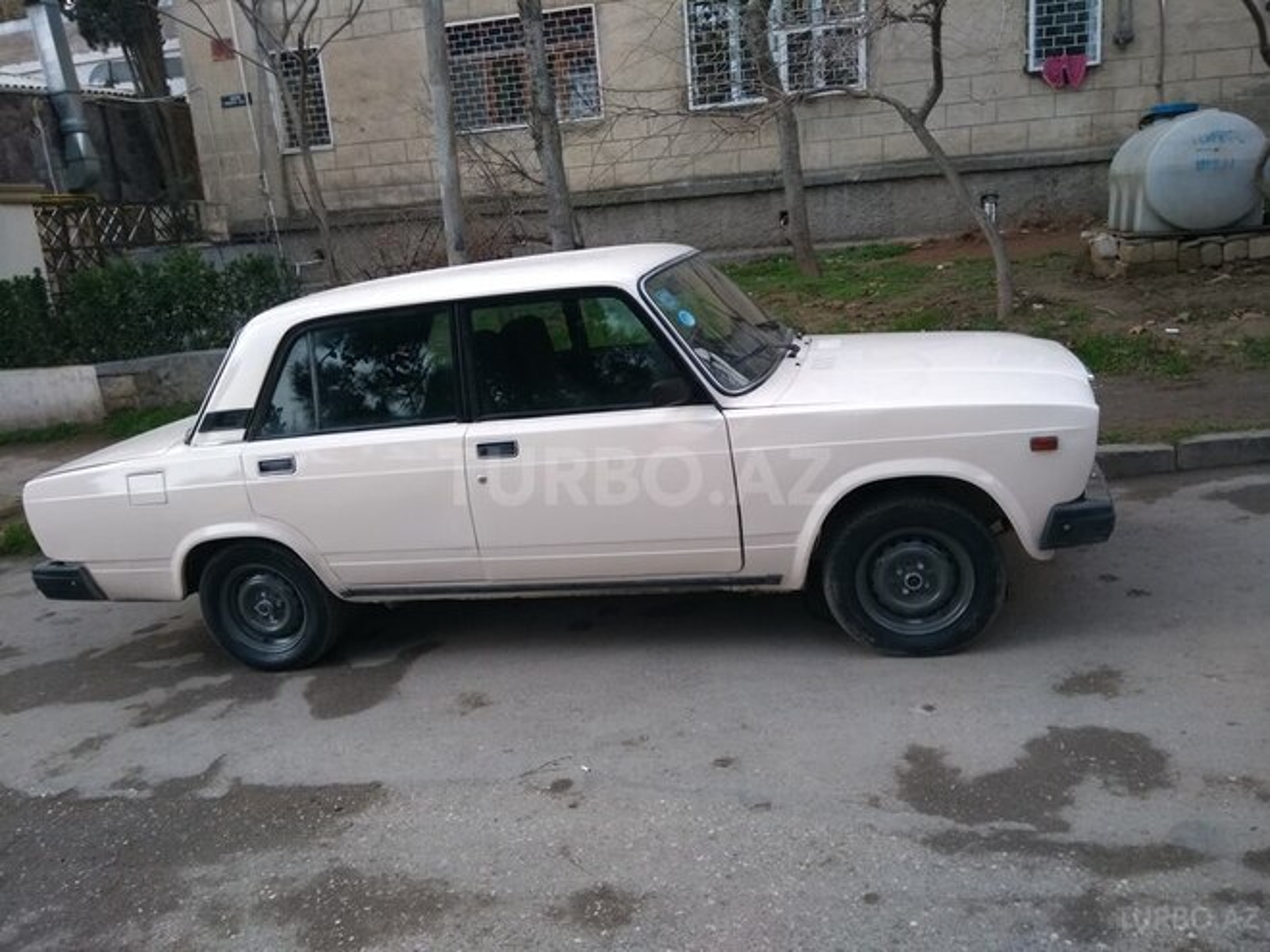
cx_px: 635
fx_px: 770
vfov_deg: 63.4
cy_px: 476
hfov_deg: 79.0
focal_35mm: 21
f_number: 2
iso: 100
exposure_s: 1/198
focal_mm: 3.57
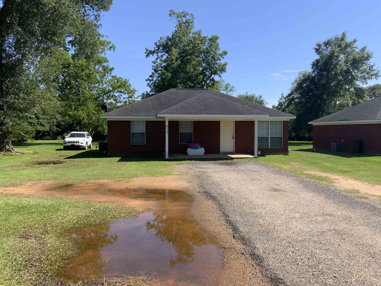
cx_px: 190
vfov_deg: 48.2
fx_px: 319
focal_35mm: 29
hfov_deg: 61.7
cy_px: 143
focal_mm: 3
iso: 16
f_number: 1.8
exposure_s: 1/1377
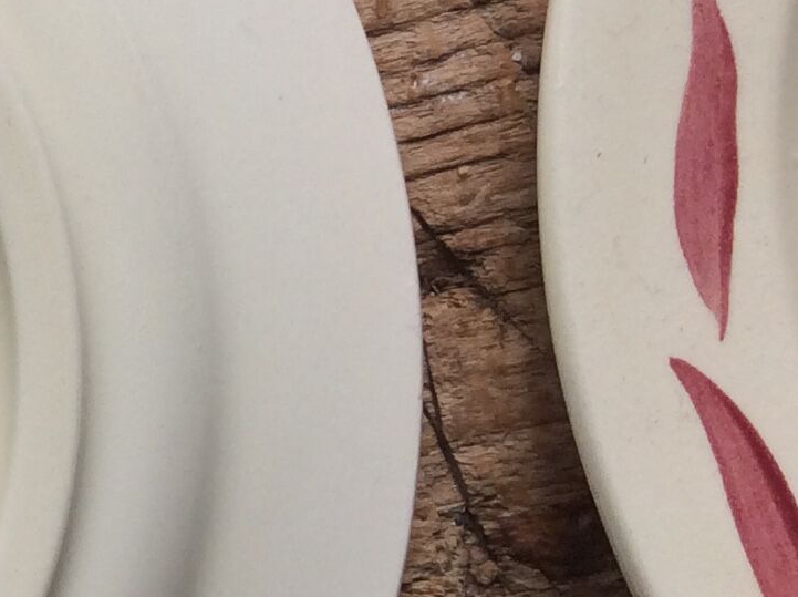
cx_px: -436
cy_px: 374
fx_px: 2648
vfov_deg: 12.8
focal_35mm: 115
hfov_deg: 15.6
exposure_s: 1/108
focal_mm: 3.3
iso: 32
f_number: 2.4
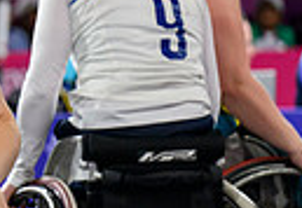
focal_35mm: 551
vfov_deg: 2.6
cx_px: -358
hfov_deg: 3.7
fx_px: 4672
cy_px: 136
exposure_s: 1/1600
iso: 2500
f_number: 3.2
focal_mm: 115
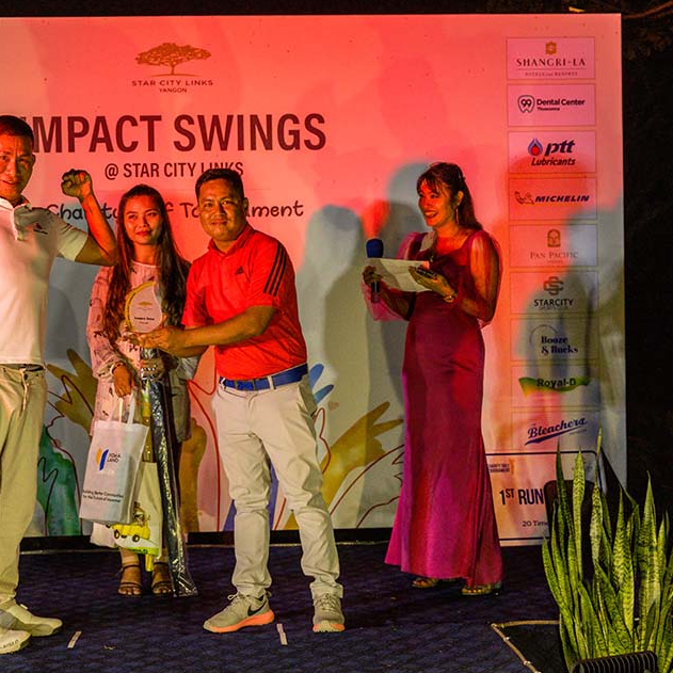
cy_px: 334
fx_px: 1166
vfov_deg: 32.2
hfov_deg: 31.6
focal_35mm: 53
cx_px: 169
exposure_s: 1/250
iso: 4500
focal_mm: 41
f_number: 4.5
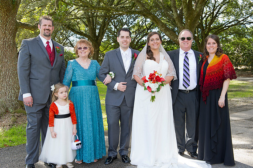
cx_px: 126
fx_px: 281
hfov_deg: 48.5
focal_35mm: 40
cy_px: 84
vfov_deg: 33.4
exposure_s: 1/100
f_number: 5.6
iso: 320
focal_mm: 40
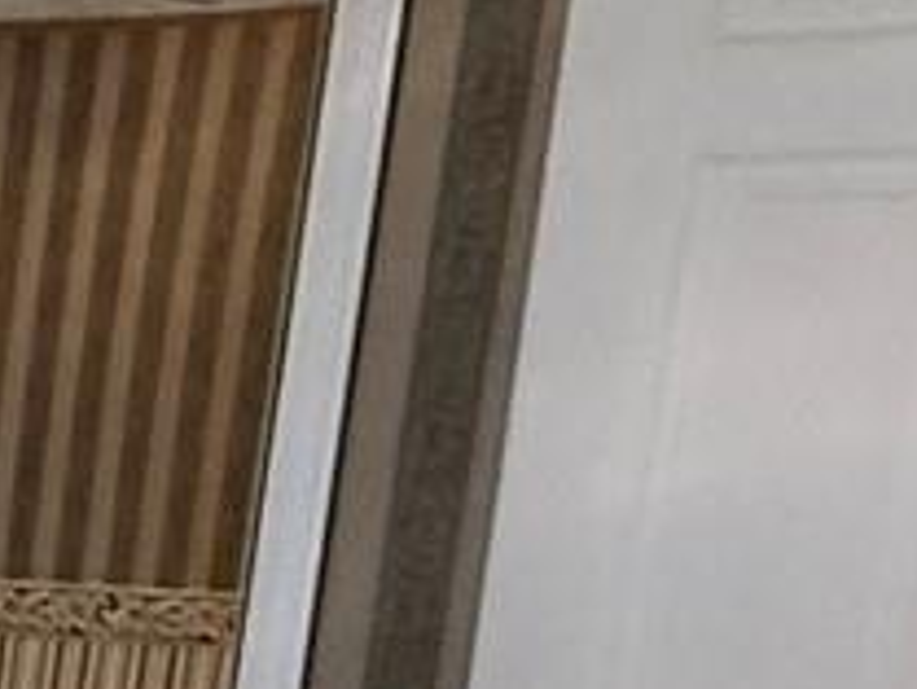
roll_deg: -0.6
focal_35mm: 107
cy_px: 856
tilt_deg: -11.0
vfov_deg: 13.4
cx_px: -1777
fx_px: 2836
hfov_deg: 11.5
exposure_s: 1/120
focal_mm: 2.22
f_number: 2.2
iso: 640
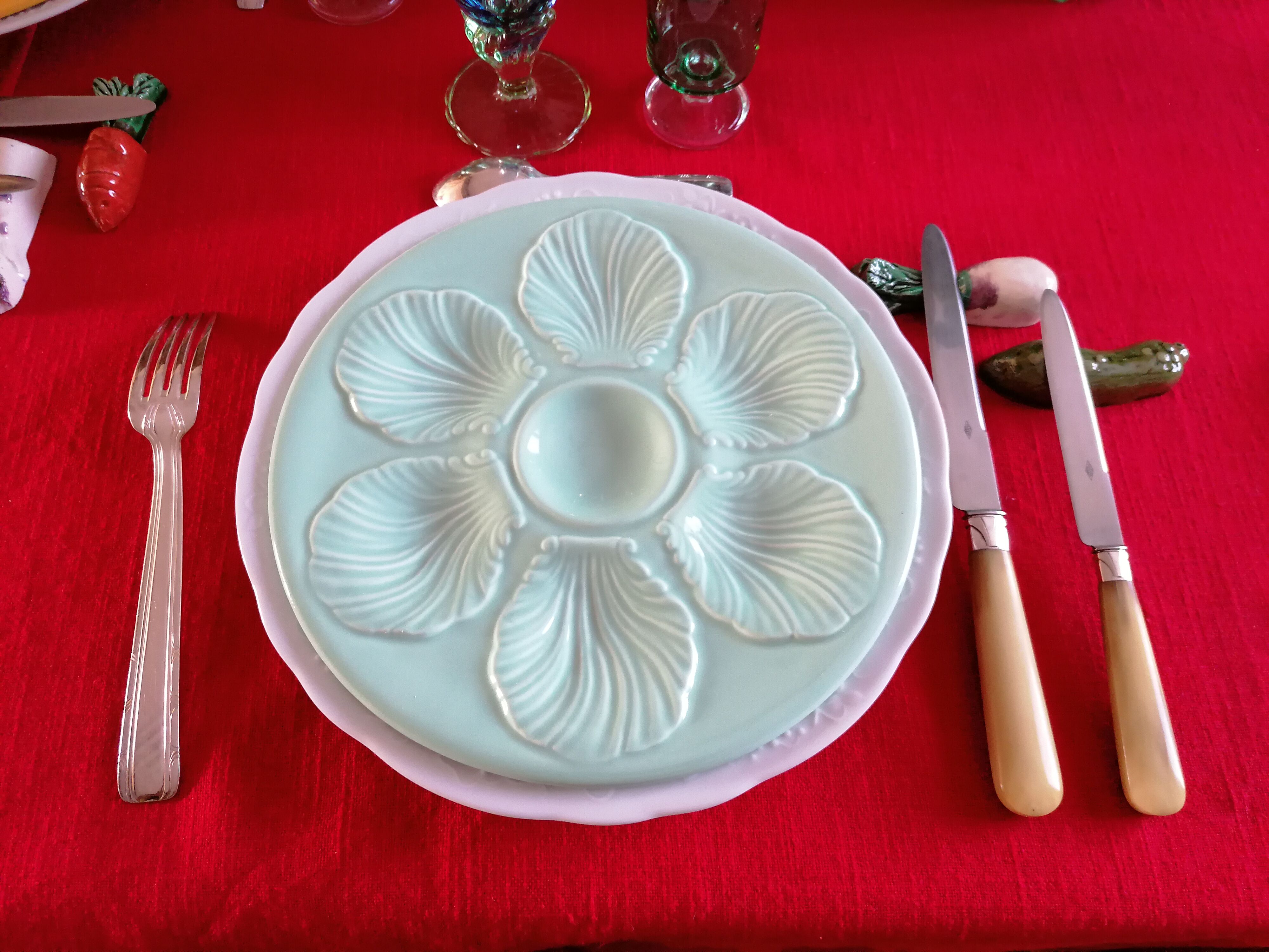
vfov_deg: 51.4
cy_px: 476
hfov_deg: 65.3
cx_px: 634
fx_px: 990
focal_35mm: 27
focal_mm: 4.75
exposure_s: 1/25
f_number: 1.8
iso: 400
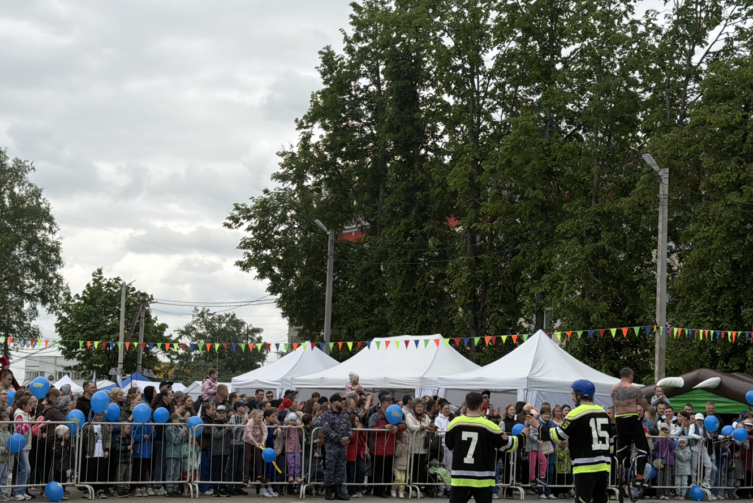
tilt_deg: +6.3
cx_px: 249
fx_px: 1569
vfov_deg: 18.2
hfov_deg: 26.8
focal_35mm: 75
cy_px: 235
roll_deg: -2.0
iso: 64
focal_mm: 6.76
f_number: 1.78
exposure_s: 1/6536
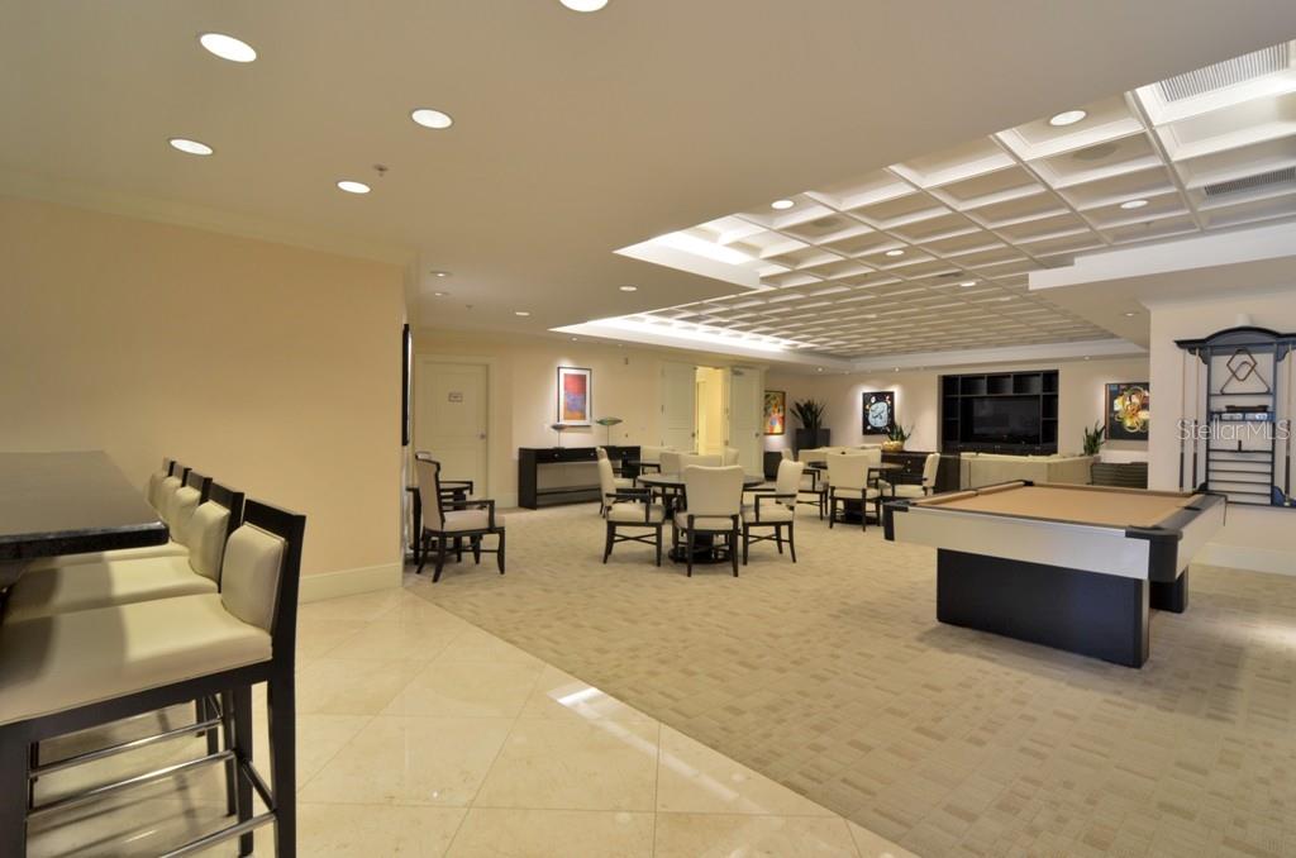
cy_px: 429
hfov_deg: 95.1
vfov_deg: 71.8
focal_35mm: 16
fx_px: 593
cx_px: 648
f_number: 8
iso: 200
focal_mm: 11
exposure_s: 1/1.6
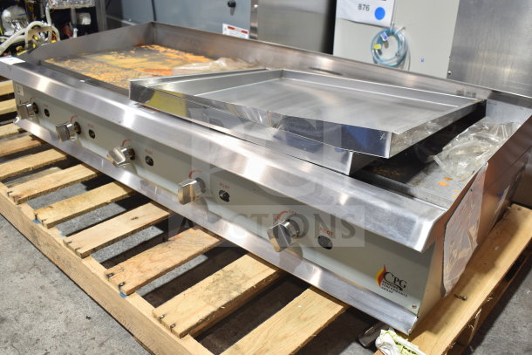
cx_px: 266
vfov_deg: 40.0
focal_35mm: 33
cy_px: 178
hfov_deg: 57.2
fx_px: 488
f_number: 3.8
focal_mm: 22
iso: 400
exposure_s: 1/30
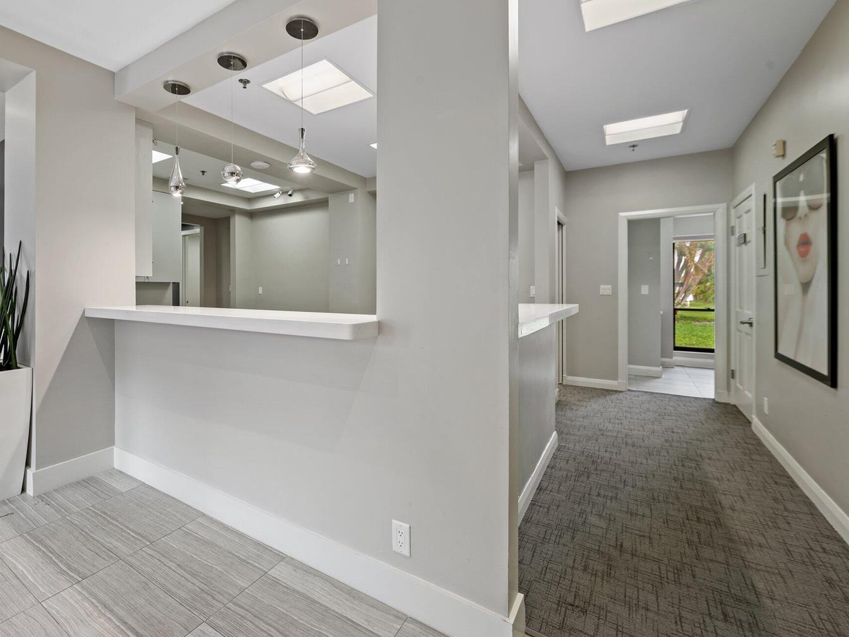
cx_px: 349
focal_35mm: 16
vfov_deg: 78.1
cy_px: 306
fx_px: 392
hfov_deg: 93.5
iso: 200
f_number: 8
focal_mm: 14
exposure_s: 1/1.25
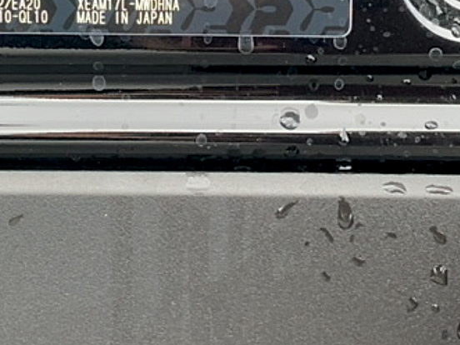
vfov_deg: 16.5
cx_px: 147
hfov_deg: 22.4
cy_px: -17
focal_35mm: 87
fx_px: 1156
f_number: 1.8
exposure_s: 1/60
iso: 32
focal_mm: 3
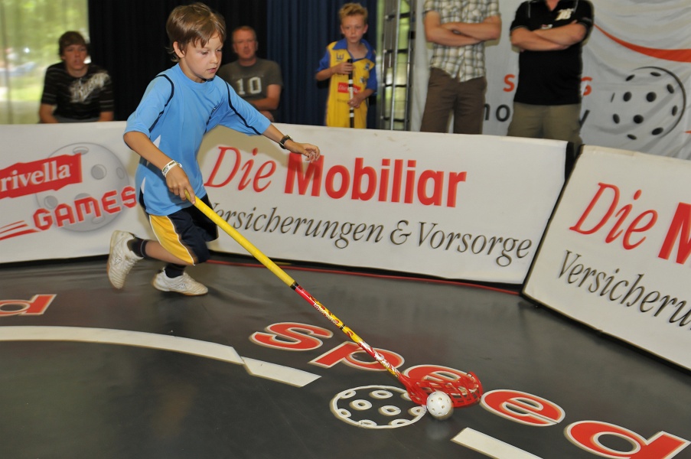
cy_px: 230
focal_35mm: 36
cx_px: 346
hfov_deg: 53.2
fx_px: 690
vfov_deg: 36.8
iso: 400
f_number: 2.8
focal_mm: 24
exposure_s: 1/100
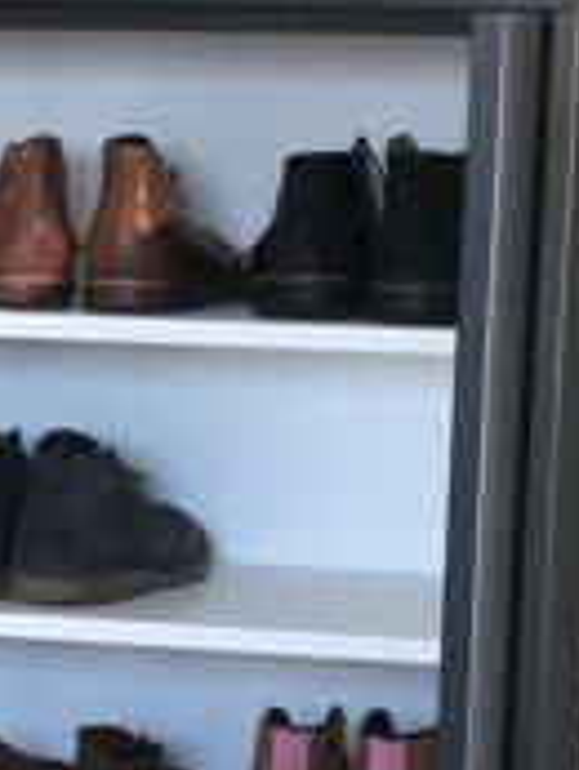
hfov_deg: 8.8
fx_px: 3698
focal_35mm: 166
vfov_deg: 11.9
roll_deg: -1.3
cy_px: 565
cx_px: -151
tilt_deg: -9.4
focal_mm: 4
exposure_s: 1/15
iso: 50
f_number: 1.8
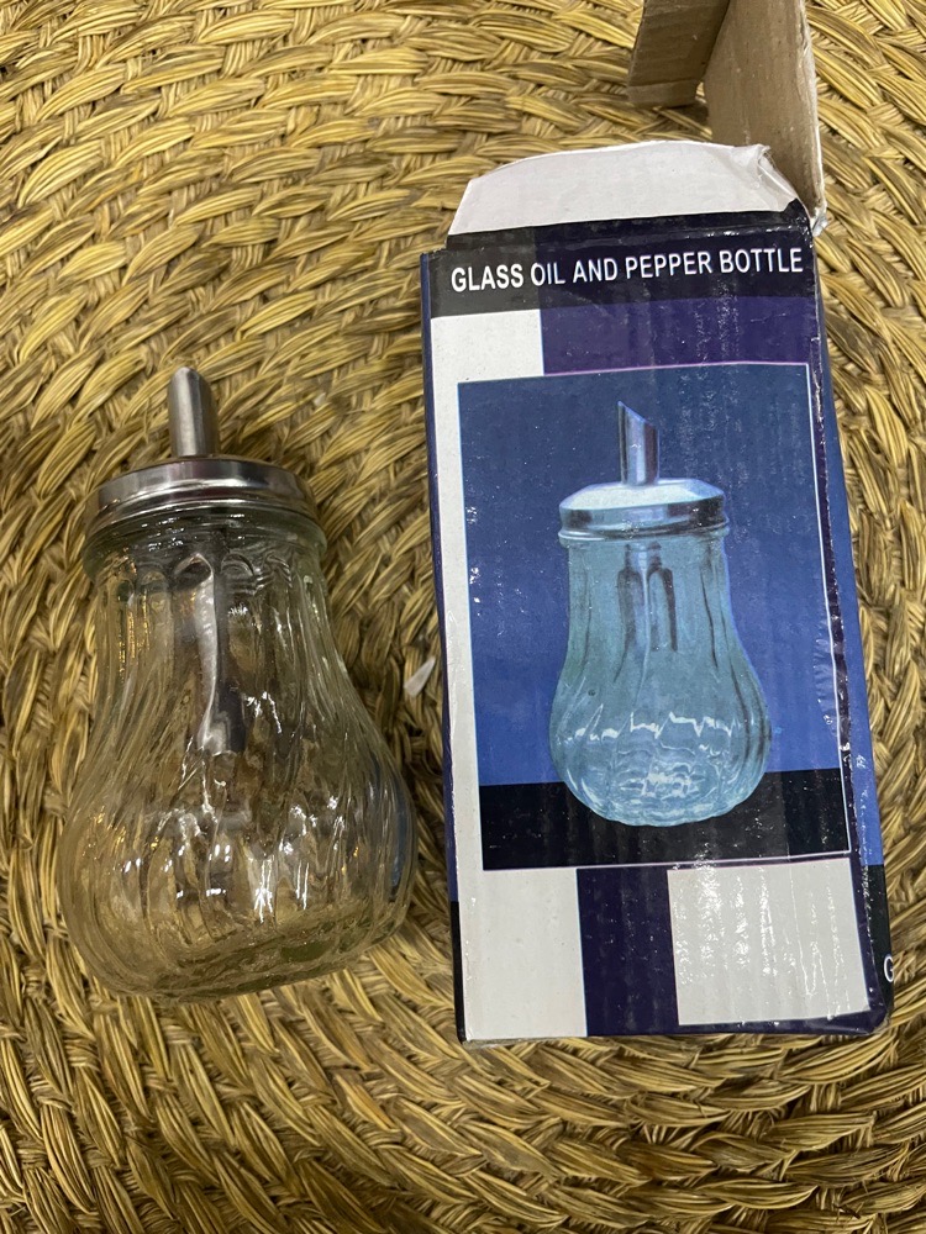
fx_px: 927
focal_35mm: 26
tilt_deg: -82.5
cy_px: 617
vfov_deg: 67.3
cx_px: 463
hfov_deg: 53.1
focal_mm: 4.2
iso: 400
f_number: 1.6
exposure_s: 1/50
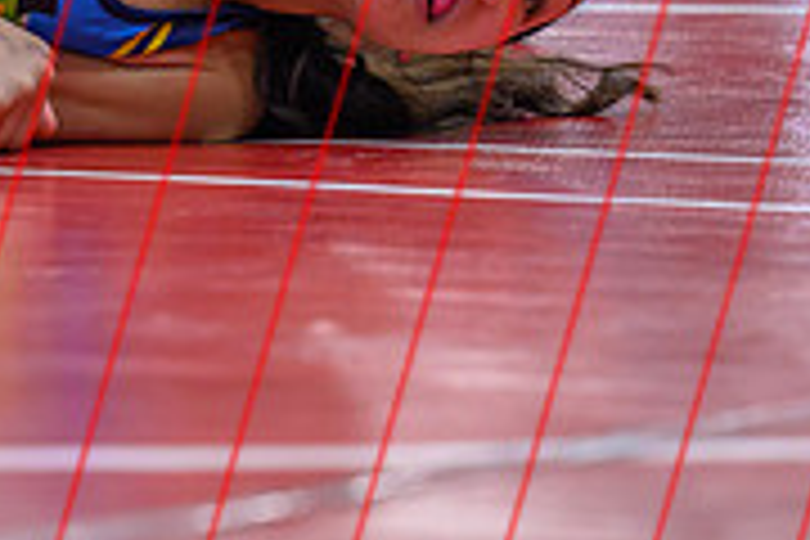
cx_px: 93
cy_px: 15
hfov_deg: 3.9
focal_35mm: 535
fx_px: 12037
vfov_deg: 2.6
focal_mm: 120
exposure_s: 1/640
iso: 1250
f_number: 2.8
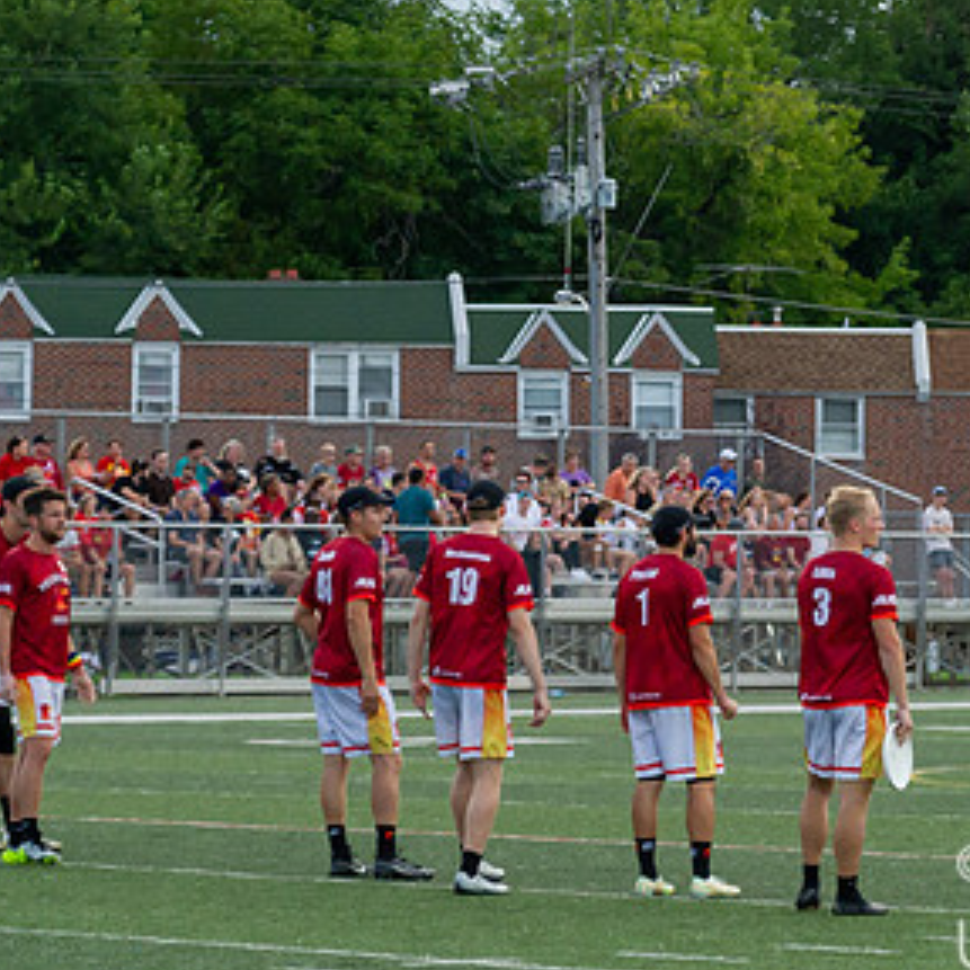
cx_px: 722
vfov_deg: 7.5
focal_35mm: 234
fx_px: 7418
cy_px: 301
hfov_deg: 7.5
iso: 1600
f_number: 4
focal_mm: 112
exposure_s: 1/1250
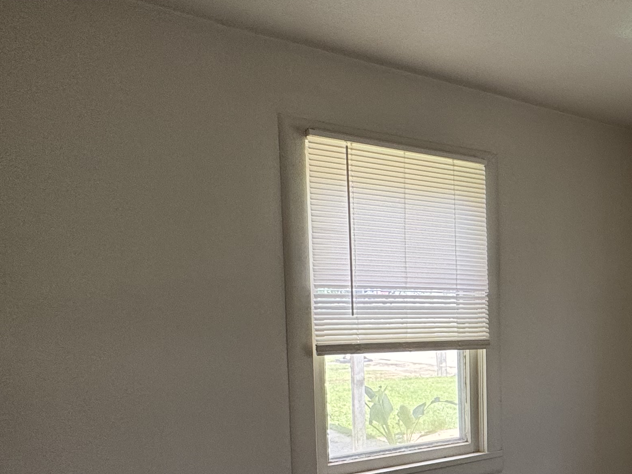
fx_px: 657
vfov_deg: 38.7
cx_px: 718
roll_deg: -0.1
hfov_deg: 40.1
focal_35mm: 36
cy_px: 353
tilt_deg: -2.9
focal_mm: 2.22
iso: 80
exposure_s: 1/99
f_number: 2.2
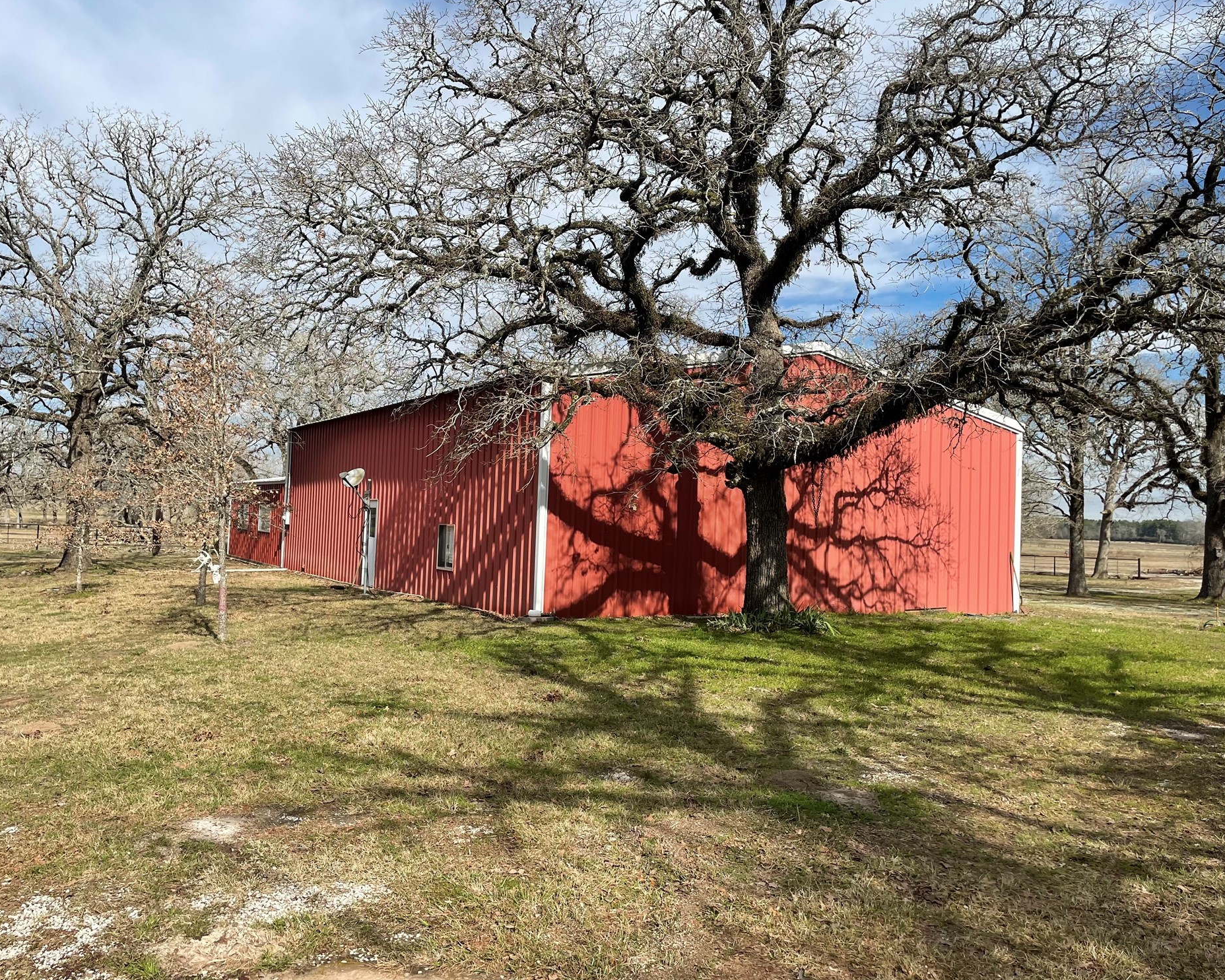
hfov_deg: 62.1
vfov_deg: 51.5
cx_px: 567
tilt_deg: +2.4
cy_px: 483
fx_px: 1015
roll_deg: -1.8
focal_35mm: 28
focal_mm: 4.2
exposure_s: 1/3401
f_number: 1.6
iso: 32
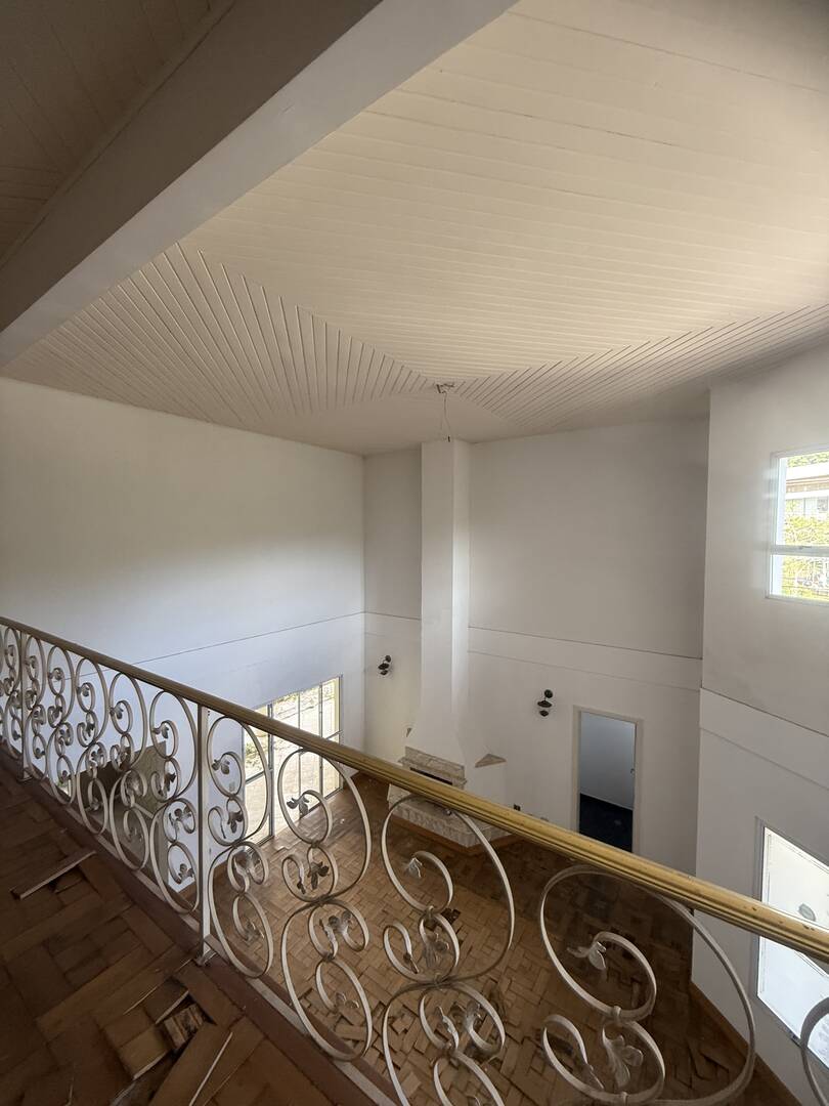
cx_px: 414
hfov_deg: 85.7
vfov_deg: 102.1
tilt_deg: -1.8
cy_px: 553
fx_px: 447
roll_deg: -0.9
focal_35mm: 14
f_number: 2.2
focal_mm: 2.22
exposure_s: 1/99
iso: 160
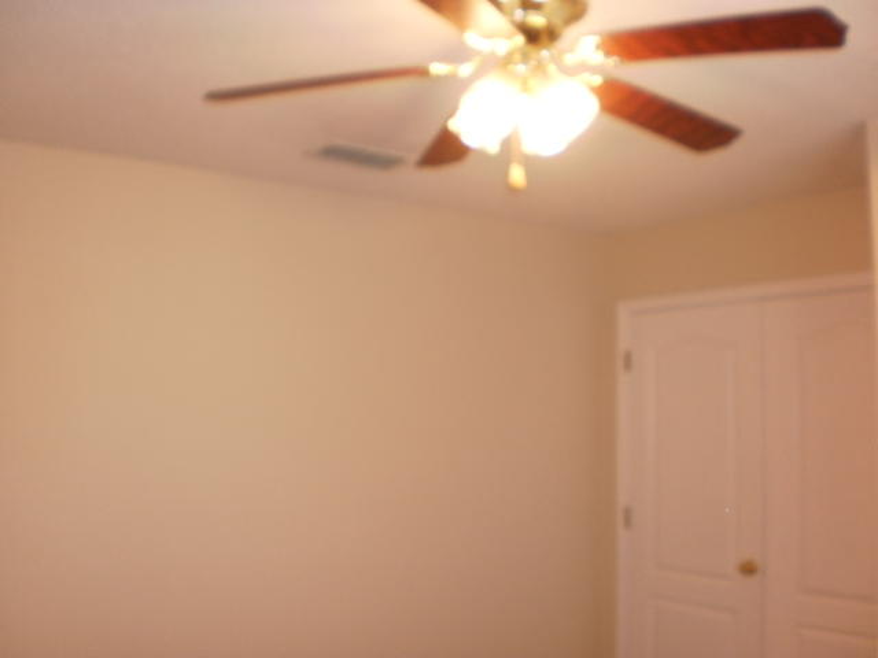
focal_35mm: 36
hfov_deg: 51.4
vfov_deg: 39.7
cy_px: 329
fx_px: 913
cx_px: 439
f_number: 3.1
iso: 125
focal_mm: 6.3
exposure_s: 1/30
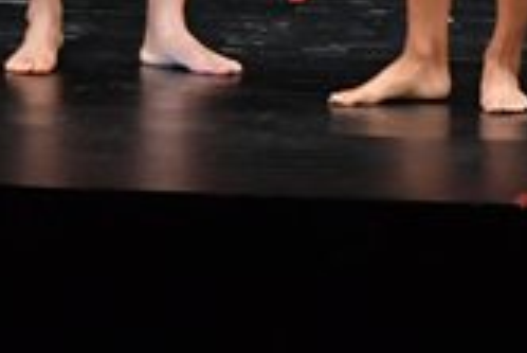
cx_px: 633
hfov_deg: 2.8
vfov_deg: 1.9
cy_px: -328
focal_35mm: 732
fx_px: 10725
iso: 3200
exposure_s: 1/400
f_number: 5.6
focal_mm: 105
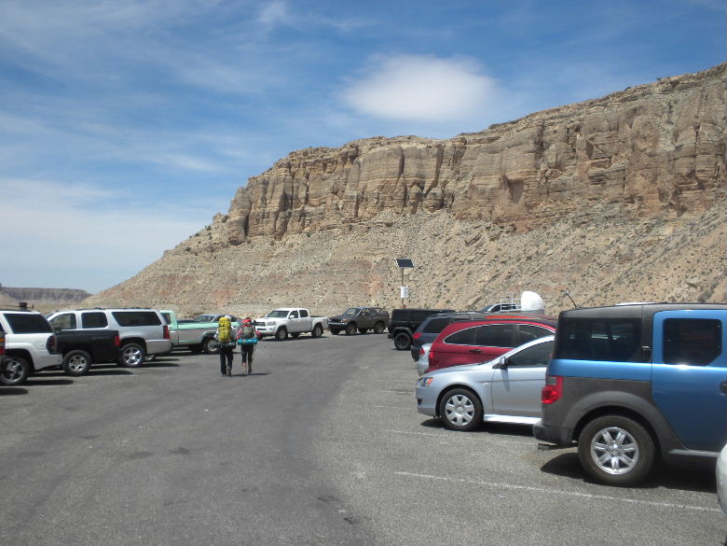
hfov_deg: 50.1
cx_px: 364
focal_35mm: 37
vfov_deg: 38.7
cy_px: 273
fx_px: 777
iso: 64
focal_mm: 6.6
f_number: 10
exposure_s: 1/129
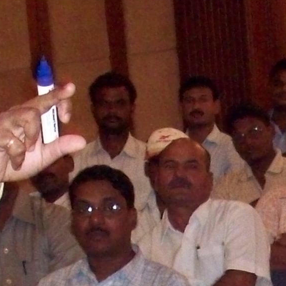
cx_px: 428
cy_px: 445
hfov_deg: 9.0
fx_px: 1767
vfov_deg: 9.0
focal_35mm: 189
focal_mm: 6.2
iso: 200
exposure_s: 1/45
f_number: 2.8
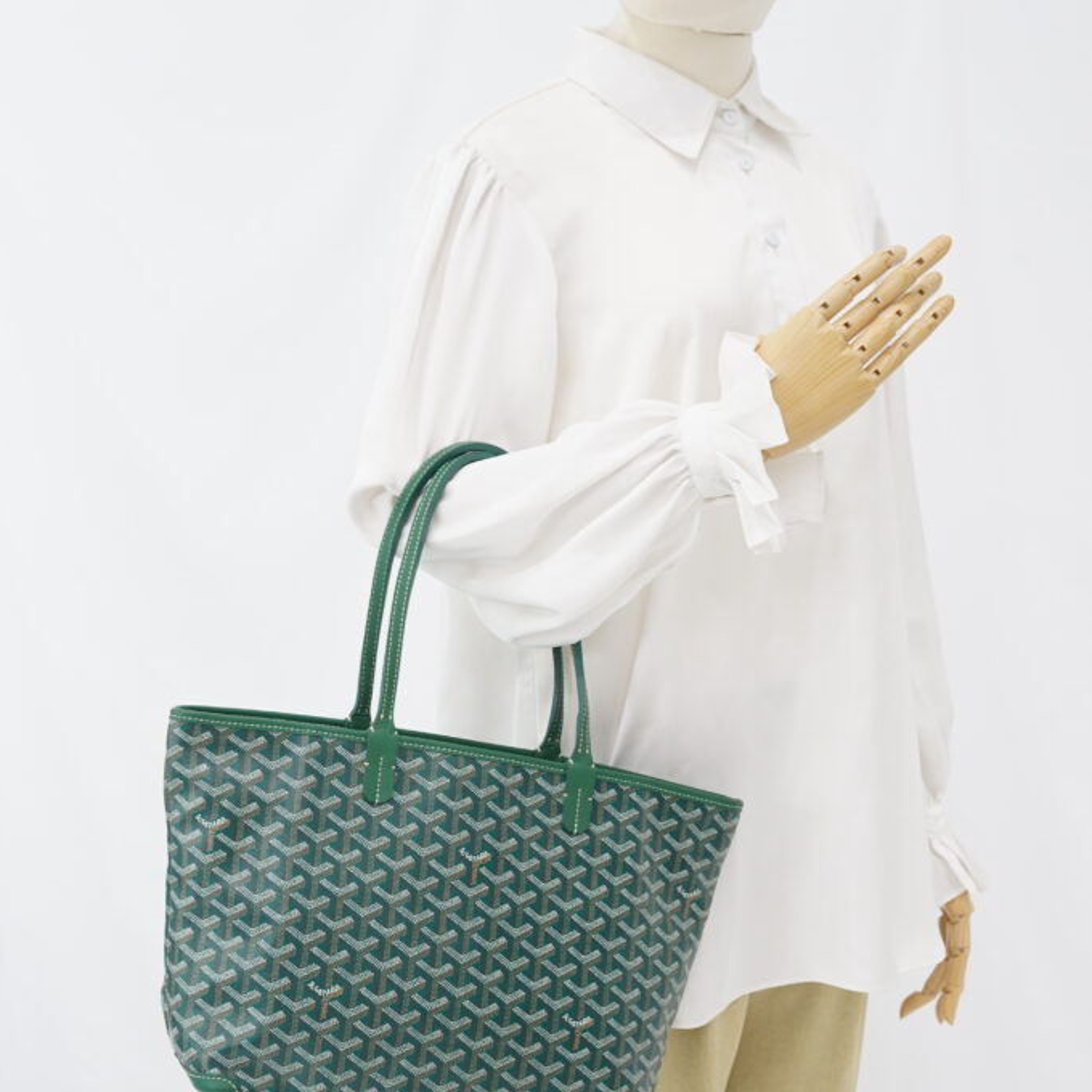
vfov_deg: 26.8
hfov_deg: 26.9
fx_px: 2284
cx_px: 545
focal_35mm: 64
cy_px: 707
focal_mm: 50
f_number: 6.3
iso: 640
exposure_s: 1/8
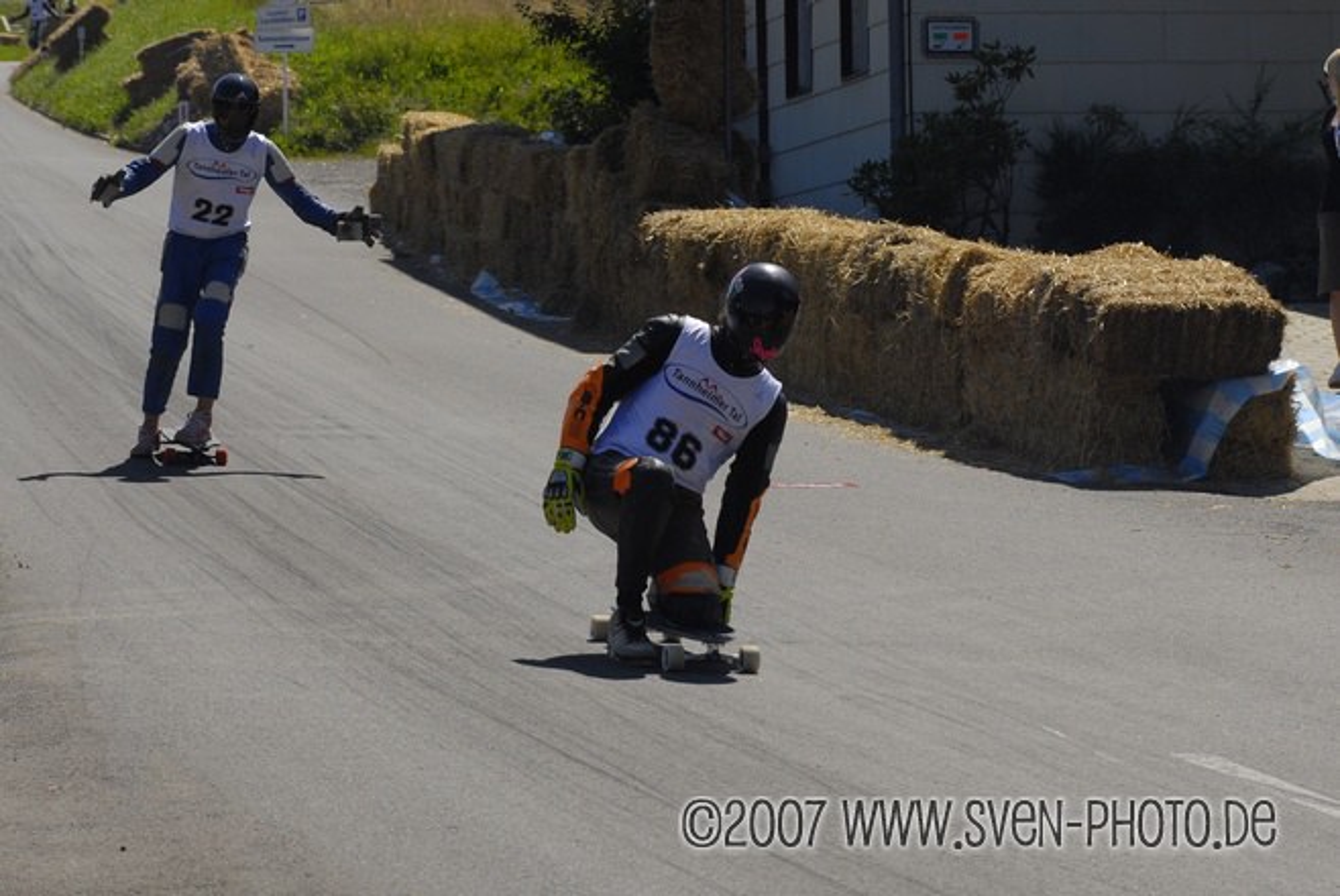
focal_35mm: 142
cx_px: 670
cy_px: 448
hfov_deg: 14.4
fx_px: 5309
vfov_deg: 9.6
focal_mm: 95
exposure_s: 1/640
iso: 200
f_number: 8
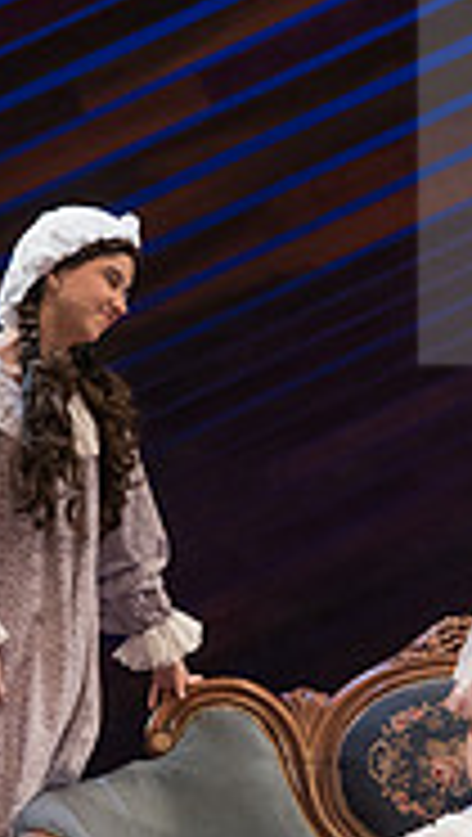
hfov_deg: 2.4
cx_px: 283
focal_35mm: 506
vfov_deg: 4.3
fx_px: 11228
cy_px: 533
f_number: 4
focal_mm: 155
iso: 3200
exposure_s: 1/400
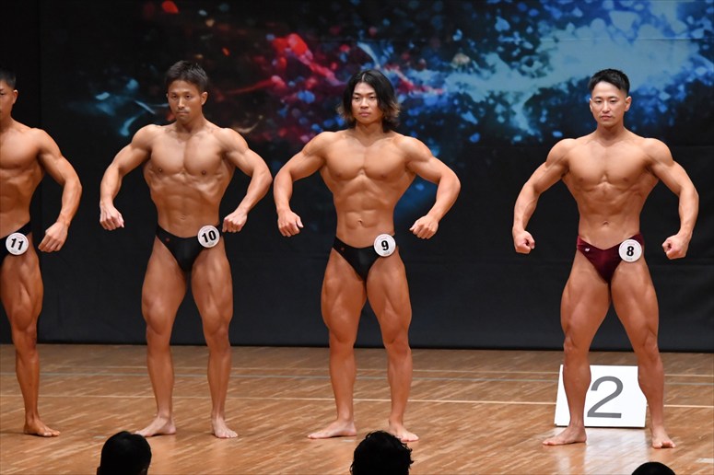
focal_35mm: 255
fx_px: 5055
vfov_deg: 5.4
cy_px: 238
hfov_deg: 8.1
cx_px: 357
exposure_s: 1/400
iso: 6400
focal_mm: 170
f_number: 5.6
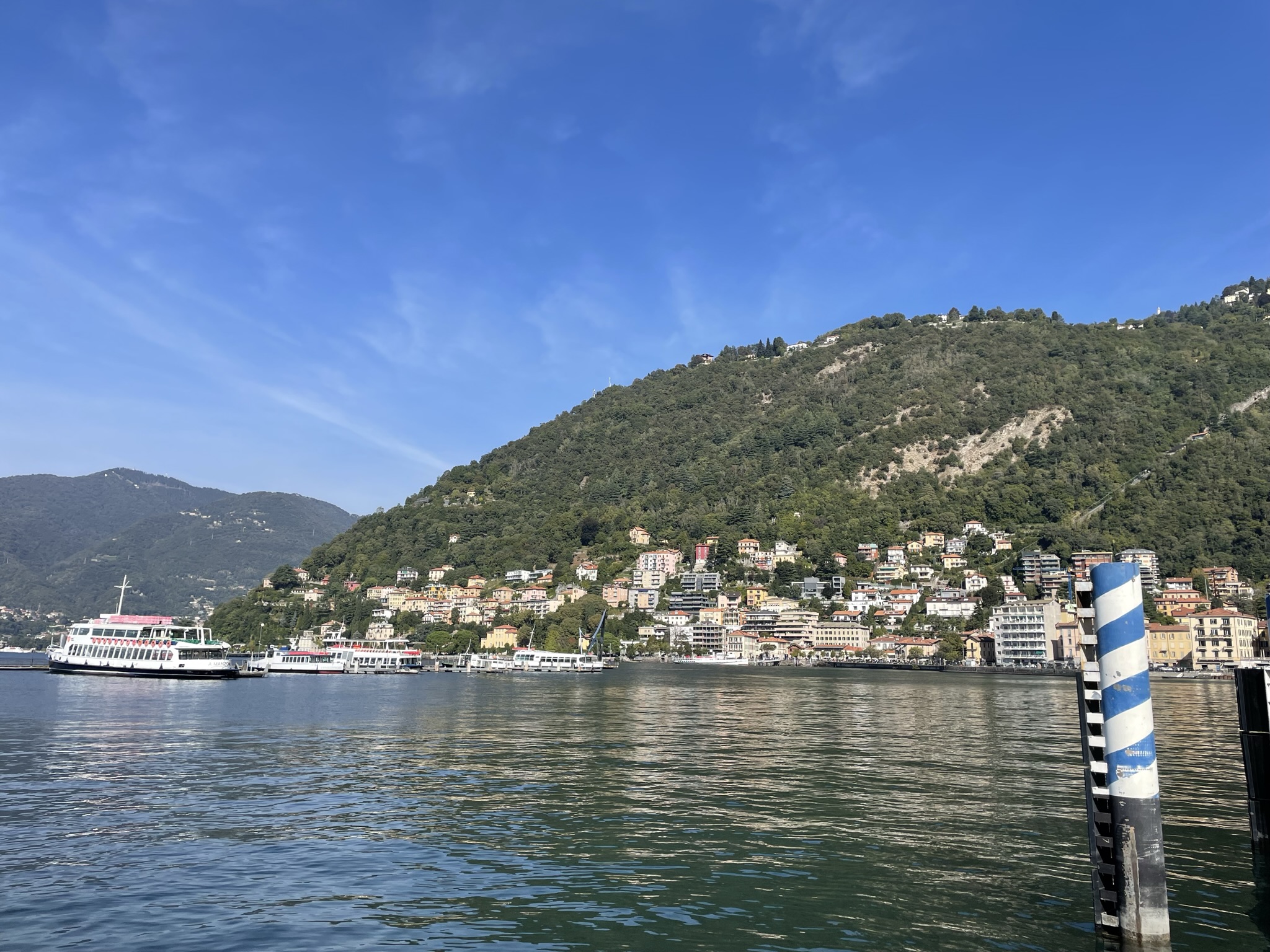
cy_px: 476
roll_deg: -0.7
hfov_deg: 67.3
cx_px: 635
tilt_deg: +11.5
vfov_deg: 53.1
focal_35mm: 26
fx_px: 954
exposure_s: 1/3509
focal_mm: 4.2
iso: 32
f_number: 1.6
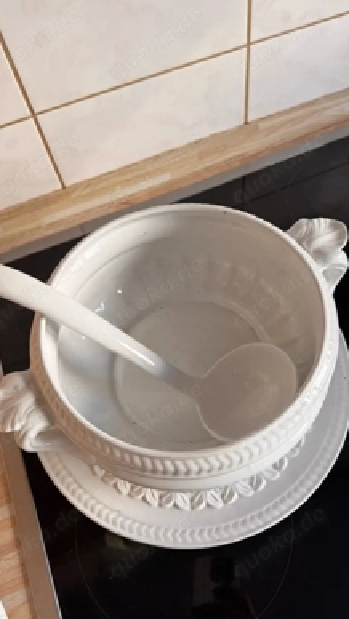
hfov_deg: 42.9
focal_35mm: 27
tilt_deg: -59.9
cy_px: 310
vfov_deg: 69.8
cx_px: 191
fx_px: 444
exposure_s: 1/100
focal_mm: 6.76
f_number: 1.78
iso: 80
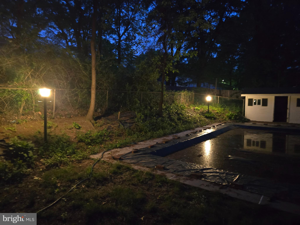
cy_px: 112
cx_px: 150
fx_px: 199
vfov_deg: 58.9
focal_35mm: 23
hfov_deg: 73.9
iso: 5000
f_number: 1.7
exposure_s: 1/15
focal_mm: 6.3
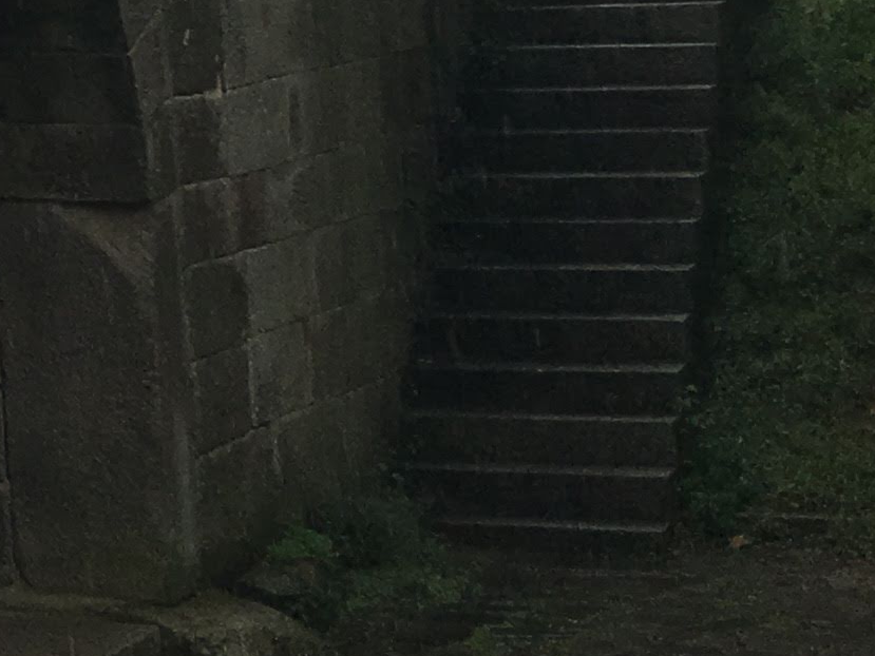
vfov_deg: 10.2
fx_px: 3565
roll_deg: +2.1
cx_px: -785
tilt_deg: +5.4
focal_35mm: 141
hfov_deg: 12.6
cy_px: -350
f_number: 2.2
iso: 25
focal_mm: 4.15
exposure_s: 1/452
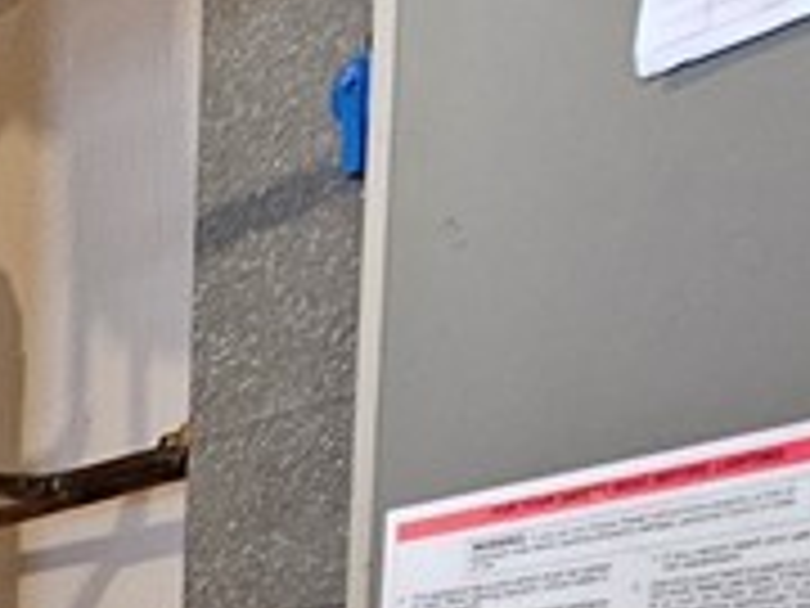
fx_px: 1732
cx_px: -648
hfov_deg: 19.6
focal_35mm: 74
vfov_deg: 16.5
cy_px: 1108
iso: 320
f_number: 2.2
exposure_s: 1/40
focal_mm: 2.2
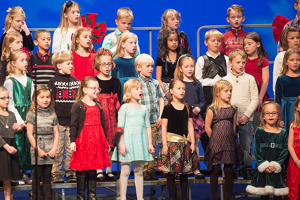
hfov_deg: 7.0
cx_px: 84
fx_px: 2451
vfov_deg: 4.7
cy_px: 116
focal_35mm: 294
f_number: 2.8
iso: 2500
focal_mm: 200
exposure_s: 1/200
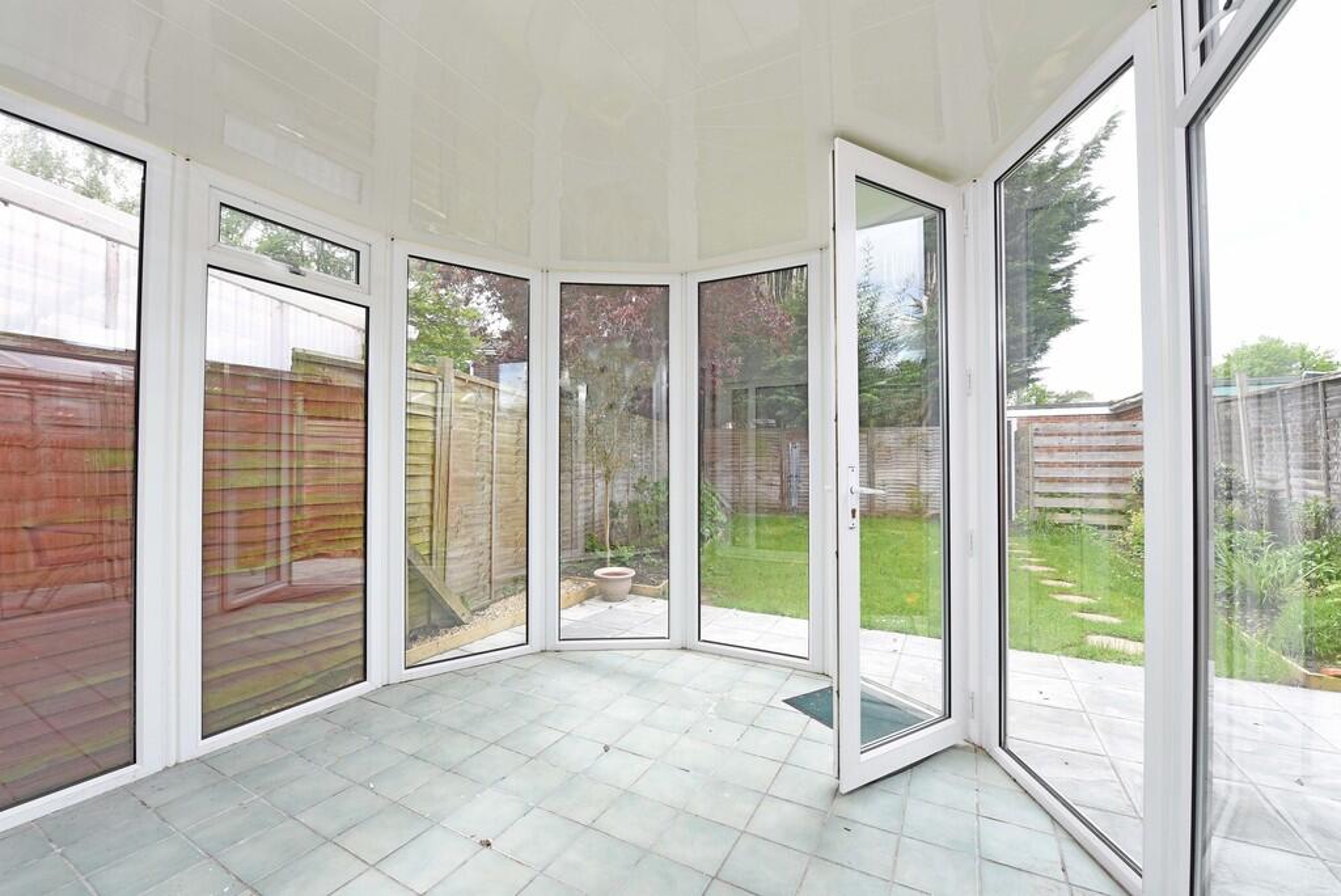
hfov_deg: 104.2
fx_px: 522
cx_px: 670
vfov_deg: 81.3
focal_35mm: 14
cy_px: 448
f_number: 7.1
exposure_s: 1/100
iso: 250
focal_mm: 14
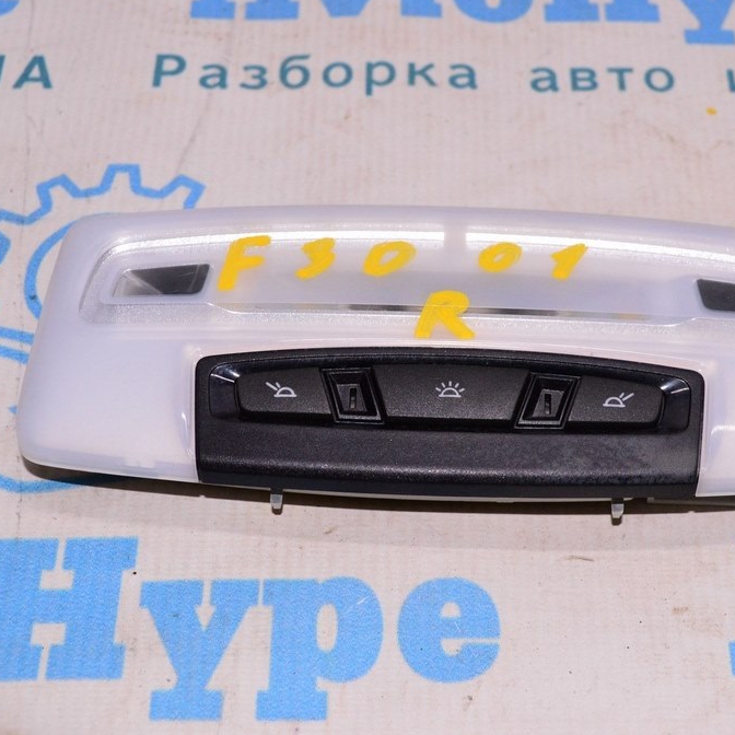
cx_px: 479
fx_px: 1585
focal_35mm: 66
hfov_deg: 26.0
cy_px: 365
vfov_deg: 26.1
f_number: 8
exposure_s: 1/200
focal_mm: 34
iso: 1600
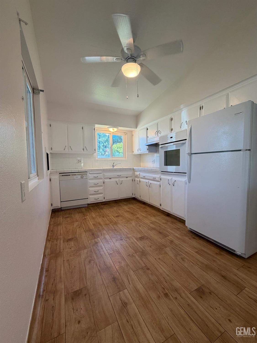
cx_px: 128
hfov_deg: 85.7
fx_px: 139
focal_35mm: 14
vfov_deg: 102.0
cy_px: 172
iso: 160
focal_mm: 2.22
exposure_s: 1/120
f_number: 2.2
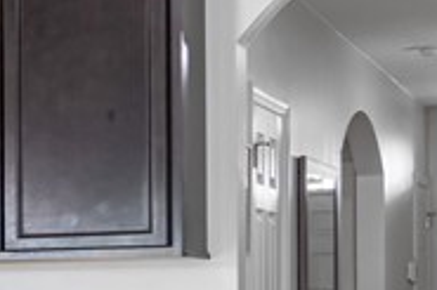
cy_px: 281
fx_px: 1176
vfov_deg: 13.9
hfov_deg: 13.0
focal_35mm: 97
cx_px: -725
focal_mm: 11
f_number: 6.3
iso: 320
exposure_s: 1/10
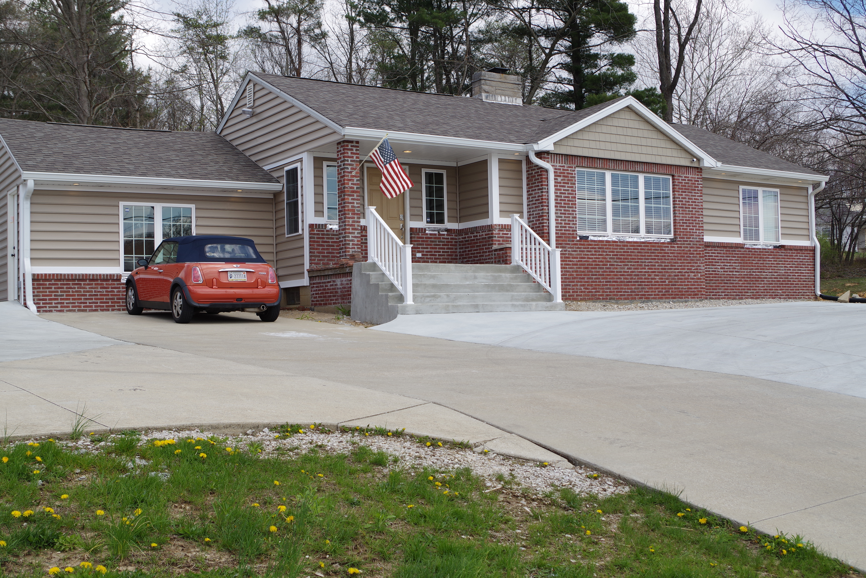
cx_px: 433
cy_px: 289
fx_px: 938
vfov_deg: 34.2
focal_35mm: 39
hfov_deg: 49.6
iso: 100
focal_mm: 26.25
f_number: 8
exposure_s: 1/200
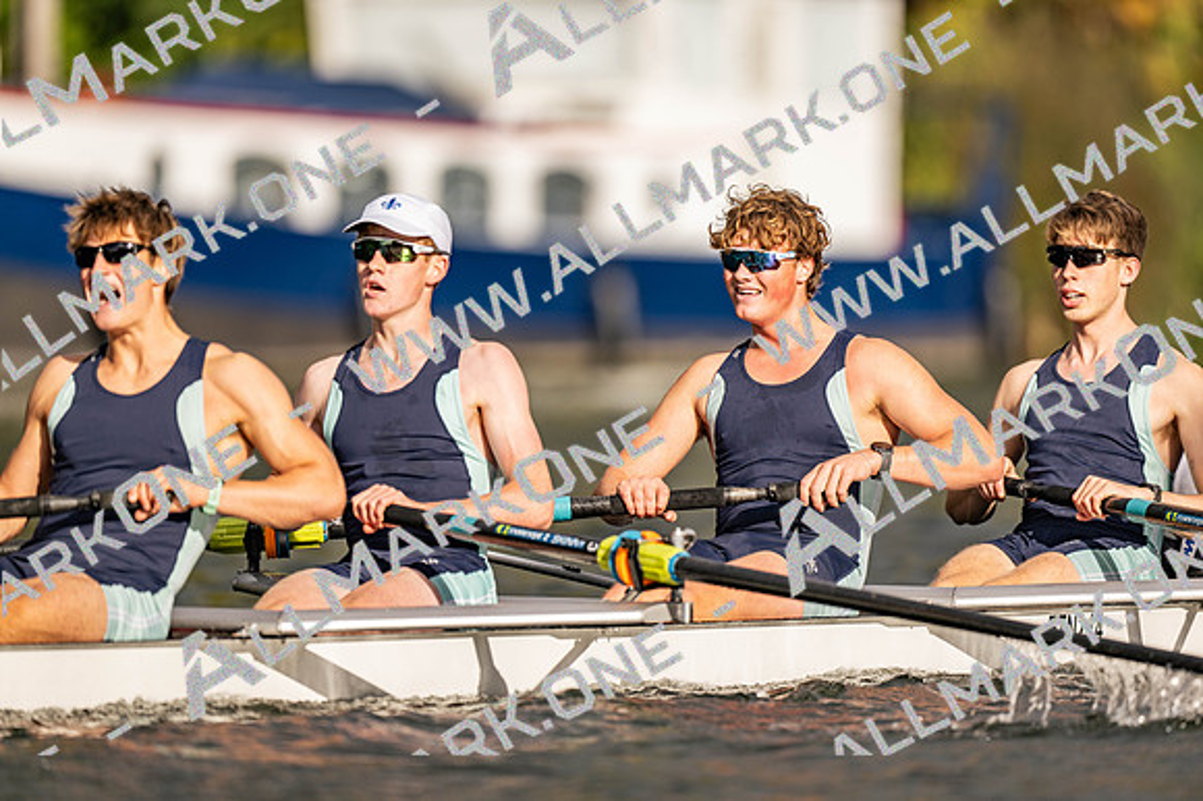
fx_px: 20042
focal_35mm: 600
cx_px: 602
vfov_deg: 2.3
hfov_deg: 3.4
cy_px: 400
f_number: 4
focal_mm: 600
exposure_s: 1/2500
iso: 100
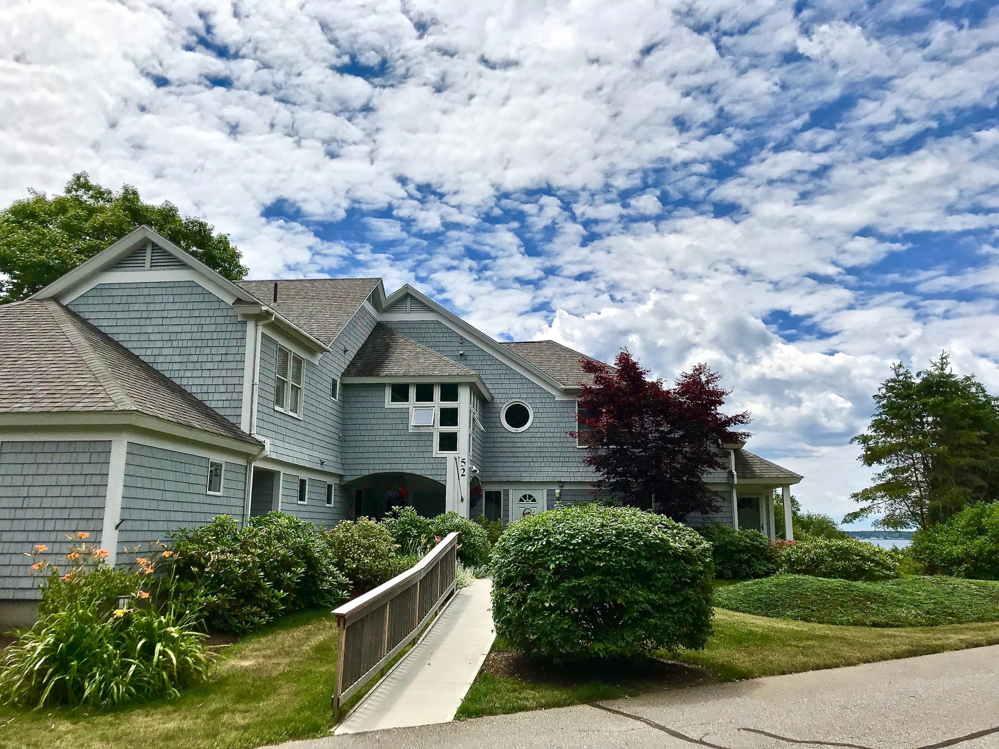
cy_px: 374
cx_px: 500
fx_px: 808
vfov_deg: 49.7
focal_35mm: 28
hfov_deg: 63.4
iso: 20
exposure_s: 1/5650
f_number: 1.8
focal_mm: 3.99
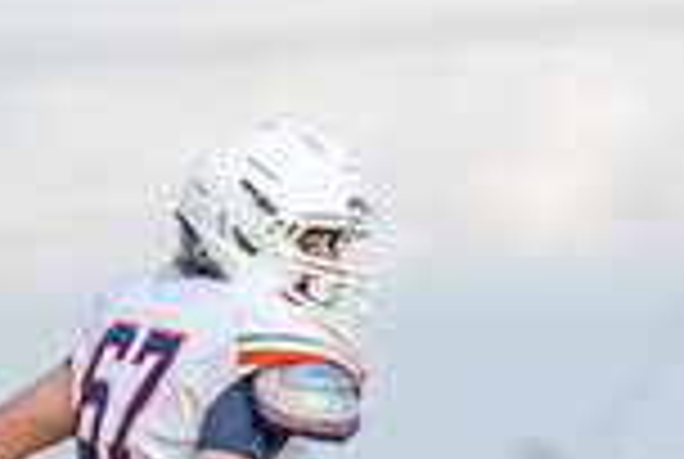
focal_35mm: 1047
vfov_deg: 1.3
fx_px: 19932
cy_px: 624
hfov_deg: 2.0
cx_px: 521
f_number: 2.8
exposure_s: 1/1600
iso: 500
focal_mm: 200
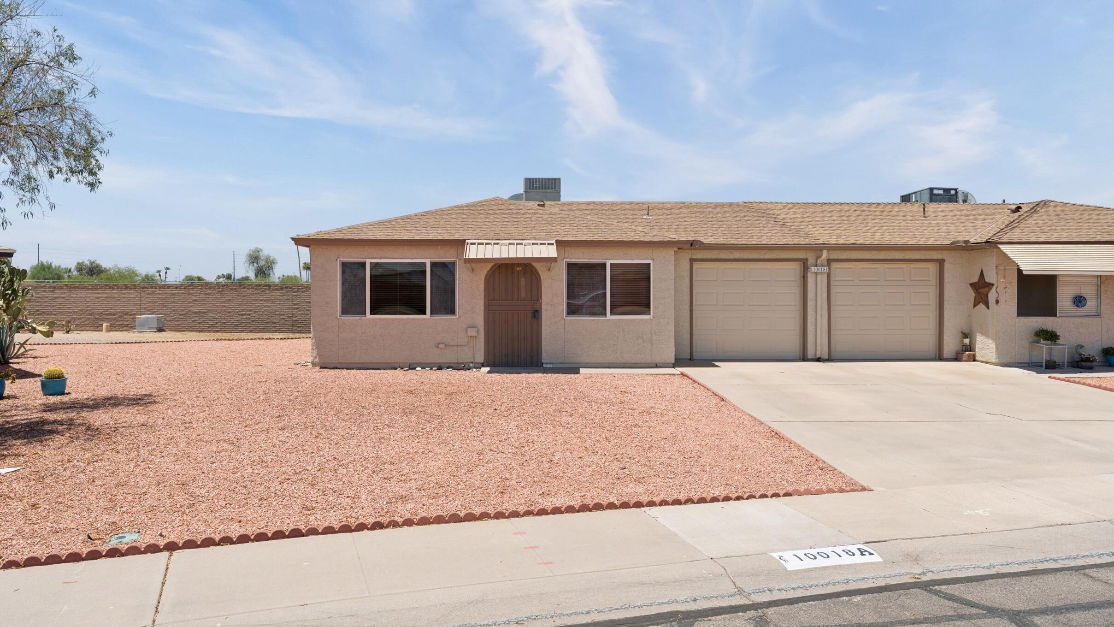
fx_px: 768
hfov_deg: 71.9
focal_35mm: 26
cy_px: 310
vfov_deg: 44.4
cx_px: 543
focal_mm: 24
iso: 100
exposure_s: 1/500
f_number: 8
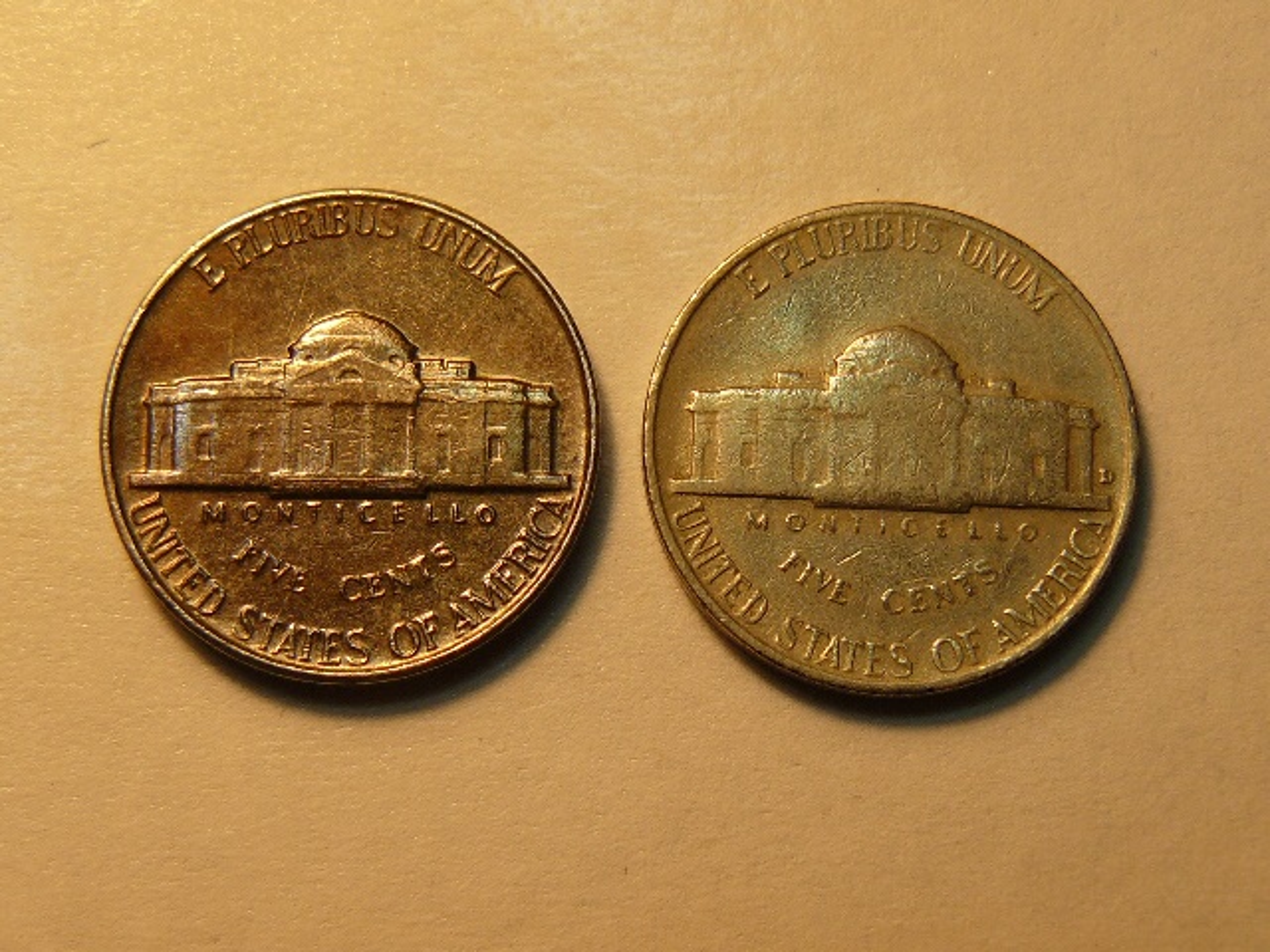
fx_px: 2531
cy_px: 476
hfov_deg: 28.2
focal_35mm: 69
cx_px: 635
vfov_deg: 21.3
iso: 100
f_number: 2.8
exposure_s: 1/125
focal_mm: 7.7
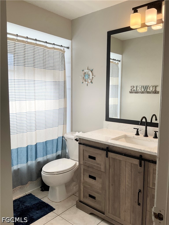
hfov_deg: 48.2
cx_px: 84
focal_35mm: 29
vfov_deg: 61.7
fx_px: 189
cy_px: 112
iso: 25
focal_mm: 3
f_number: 1.8
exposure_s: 1/177
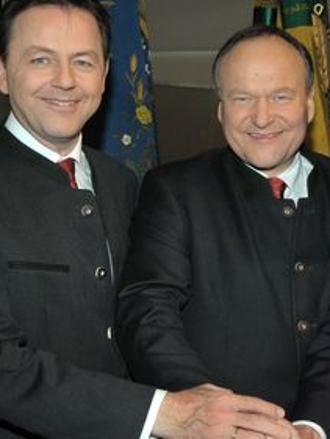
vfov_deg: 30.7
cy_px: 205
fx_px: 800
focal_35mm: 63
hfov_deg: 22.9
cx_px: 271
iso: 400
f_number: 5.6
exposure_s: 1/80
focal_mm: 24
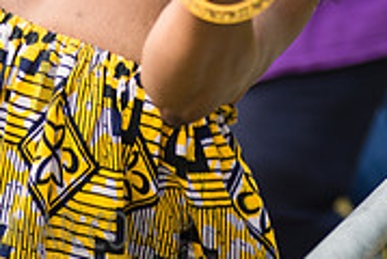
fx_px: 2789
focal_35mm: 259
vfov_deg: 5.3
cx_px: 48
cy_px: -137
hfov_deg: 7.9
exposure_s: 1/250
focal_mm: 80
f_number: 4
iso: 400
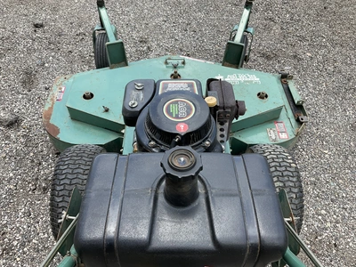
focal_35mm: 29
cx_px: 178
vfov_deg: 48.2
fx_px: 298
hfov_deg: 61.7
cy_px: 134
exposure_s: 1/491
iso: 25
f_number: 1.8
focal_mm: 3
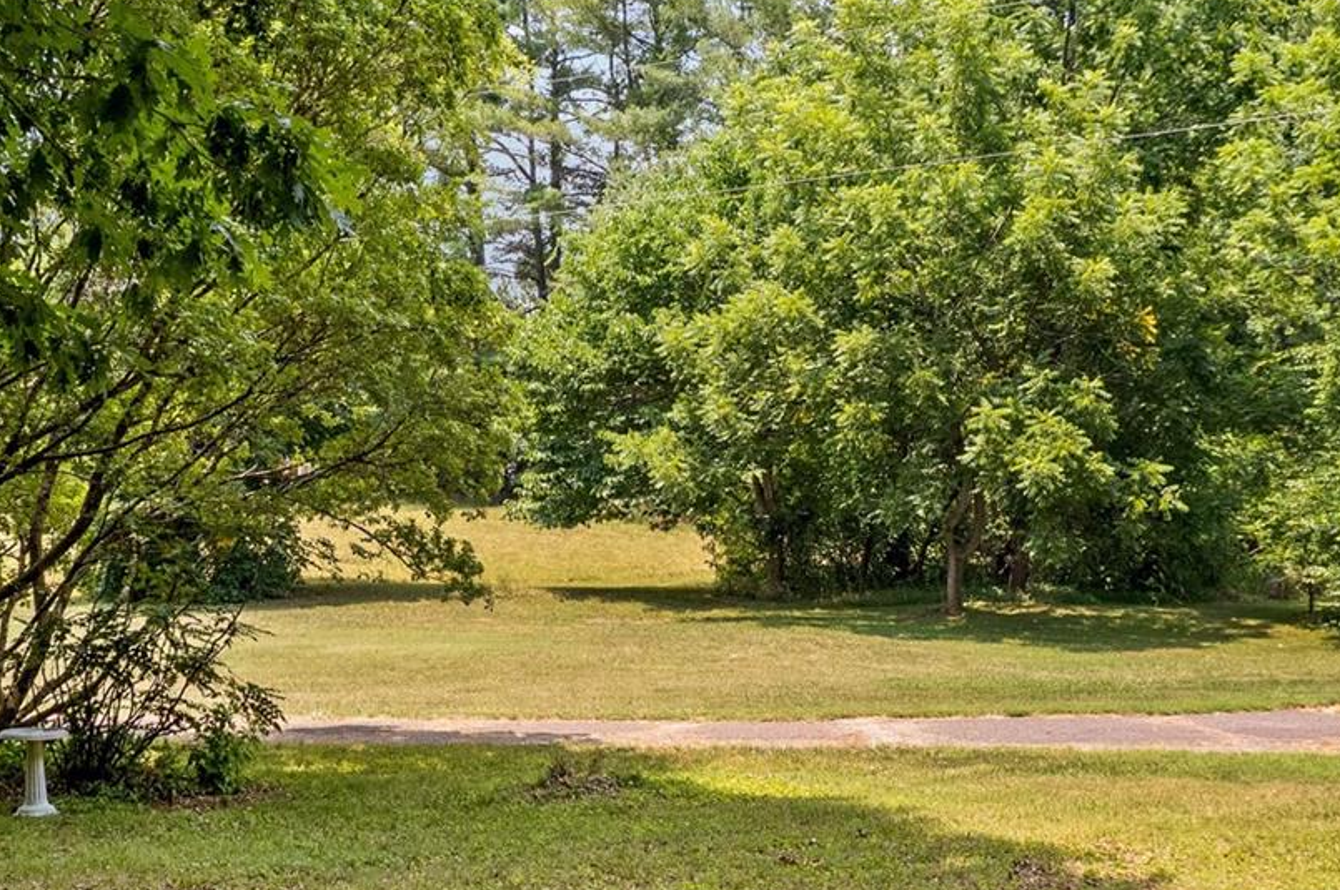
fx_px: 2082
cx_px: 391
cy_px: 500
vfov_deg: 24.1
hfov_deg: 35.1
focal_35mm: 56
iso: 100
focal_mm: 8.38
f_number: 2.8
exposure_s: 1/400
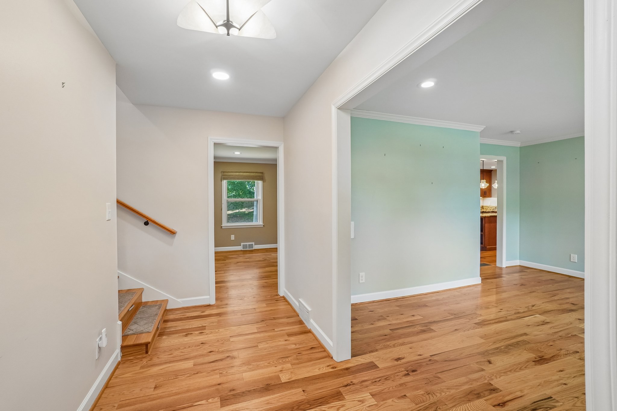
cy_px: 206
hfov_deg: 100.4
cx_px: 308
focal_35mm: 15
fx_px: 257
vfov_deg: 77.3
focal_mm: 10
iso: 400
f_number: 8
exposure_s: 1/25
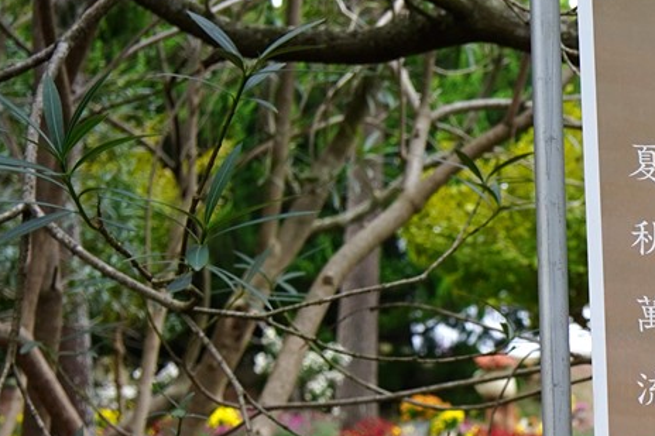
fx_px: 2746
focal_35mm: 151
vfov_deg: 9.0
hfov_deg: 12.2
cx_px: 1270
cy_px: 446
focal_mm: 35
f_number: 6.3
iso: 400
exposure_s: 1/100
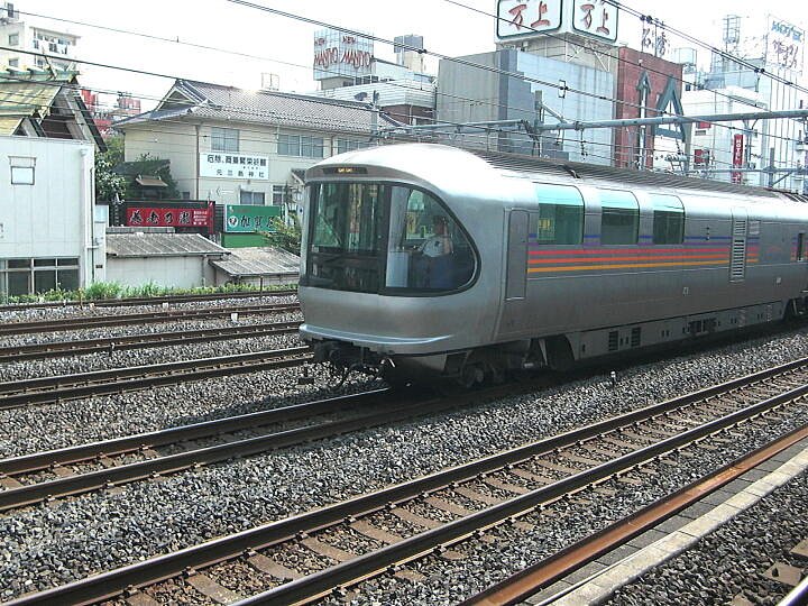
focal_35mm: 39
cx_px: 404
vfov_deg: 36.8
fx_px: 910
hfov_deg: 47.9
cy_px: 303
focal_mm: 6.9
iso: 200
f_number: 8
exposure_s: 1/250
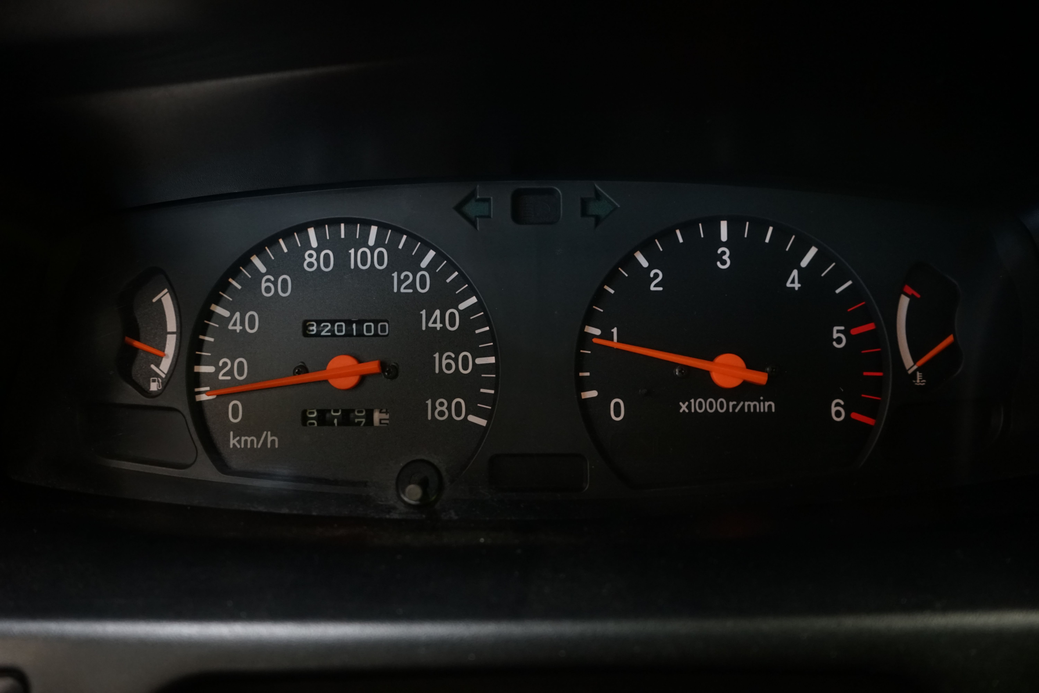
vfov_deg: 43.6
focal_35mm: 30
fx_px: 866
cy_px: 346
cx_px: 520
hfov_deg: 61.9
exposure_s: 1/20
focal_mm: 30
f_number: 5.6
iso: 2000
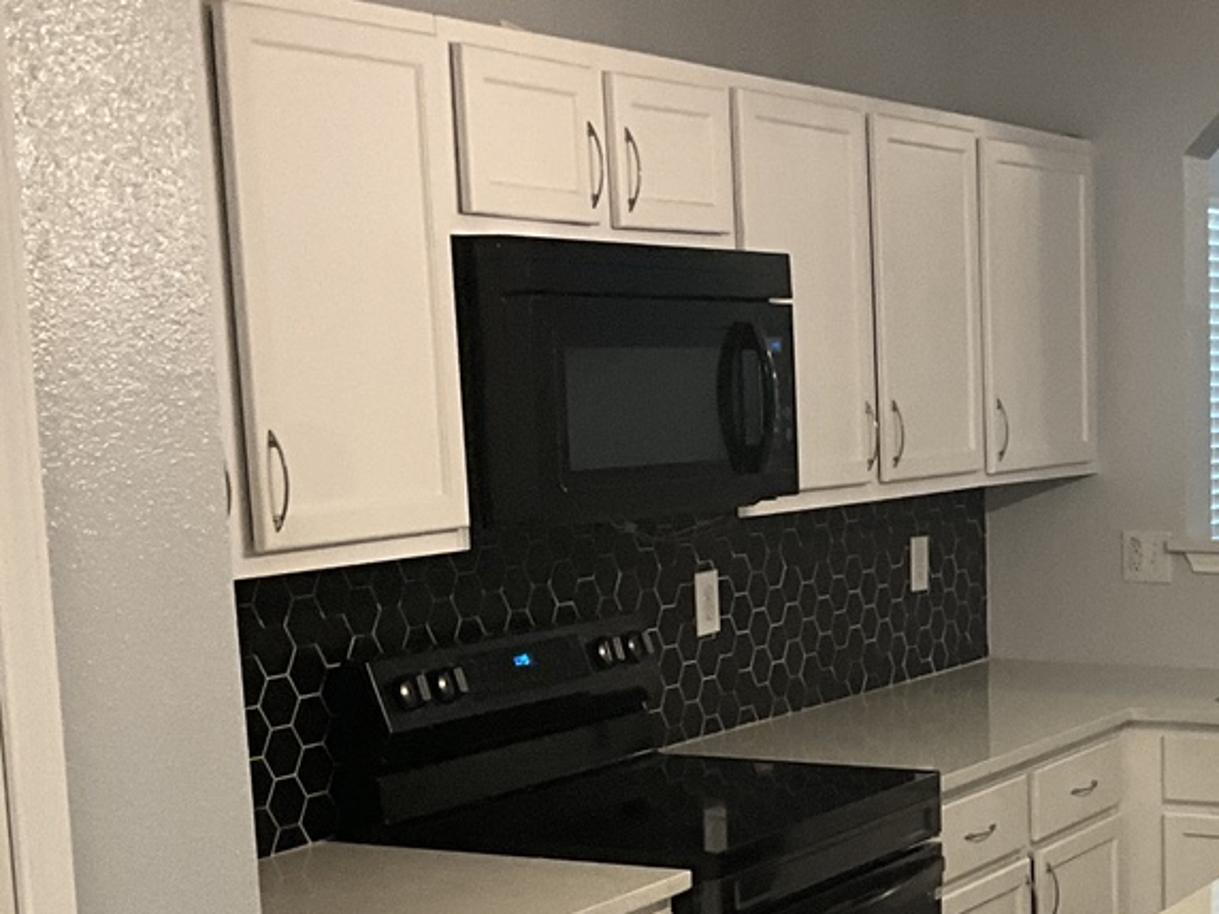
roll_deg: -0.5
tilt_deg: -10.5
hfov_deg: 25.1
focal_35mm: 73
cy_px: 799
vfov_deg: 19.8
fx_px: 2571
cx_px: 1274
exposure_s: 1/60
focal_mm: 3
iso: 125
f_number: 1.8
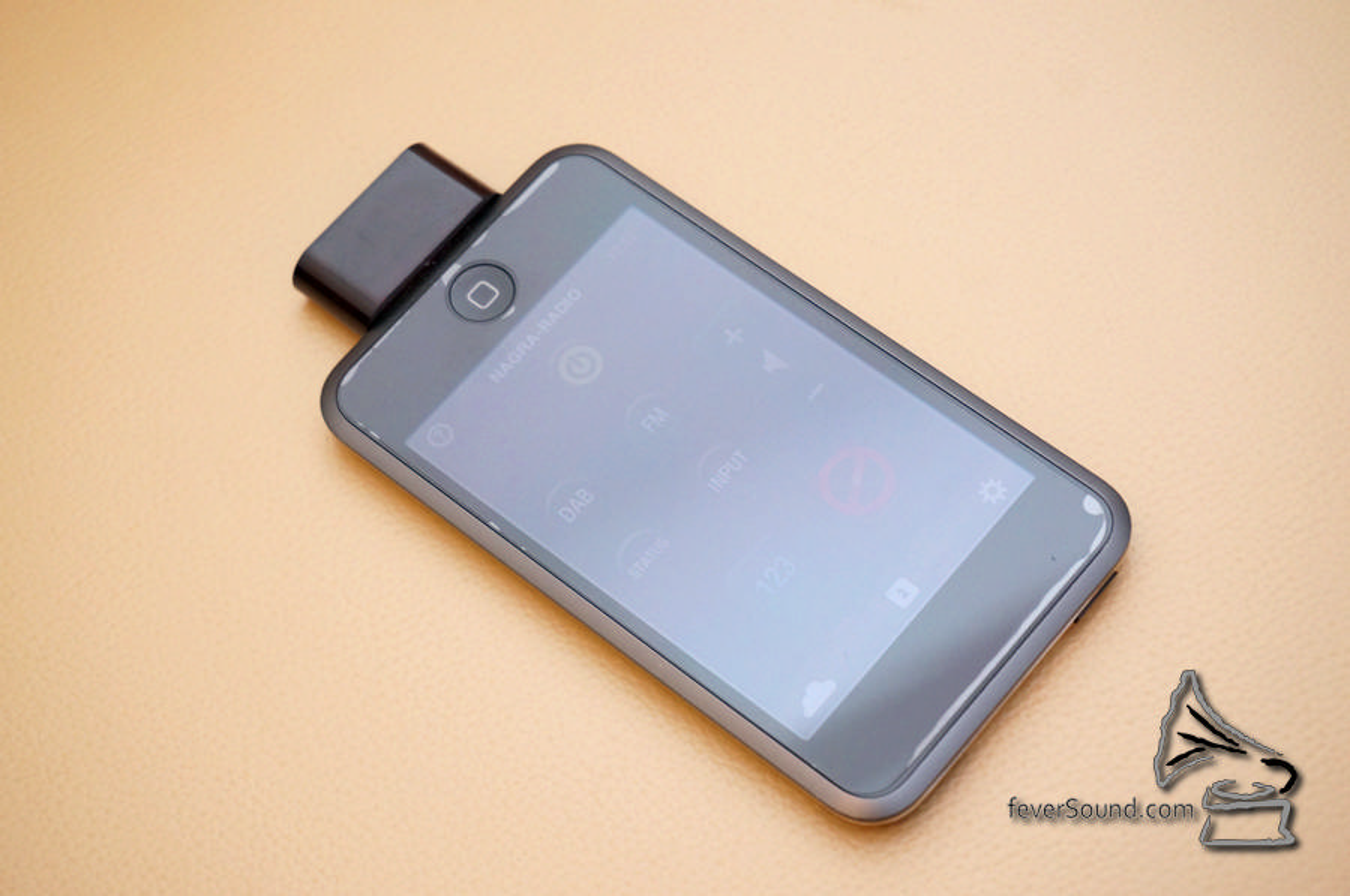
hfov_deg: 27.0
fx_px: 2809
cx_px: 675
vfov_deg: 18.1
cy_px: 448
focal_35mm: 75
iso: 1600
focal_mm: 50
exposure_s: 1/160
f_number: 5.6
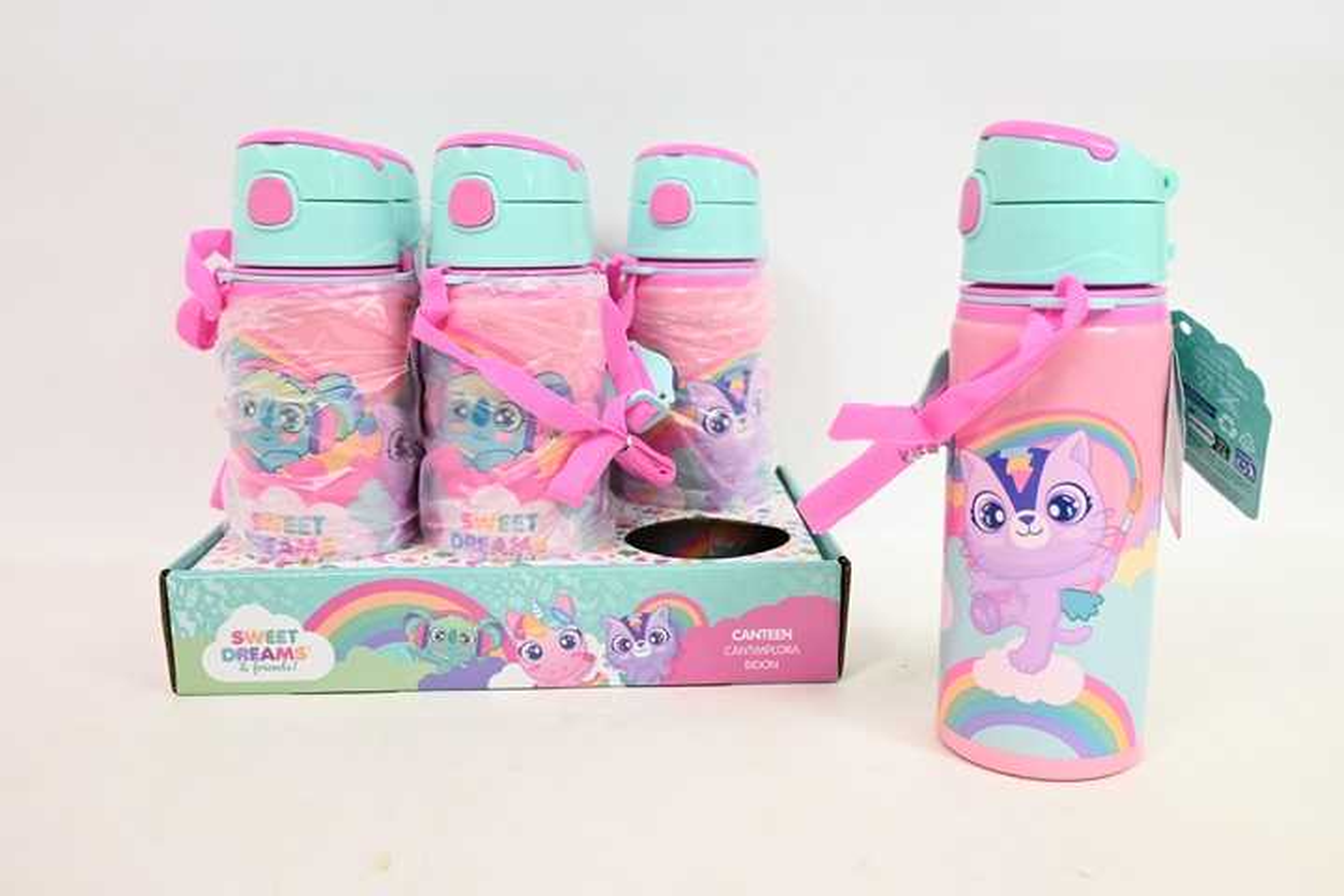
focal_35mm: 32
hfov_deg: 58.3
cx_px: 672
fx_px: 1204
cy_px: 448
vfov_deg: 40.8
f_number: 4
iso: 400
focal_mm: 21.5
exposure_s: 1/160
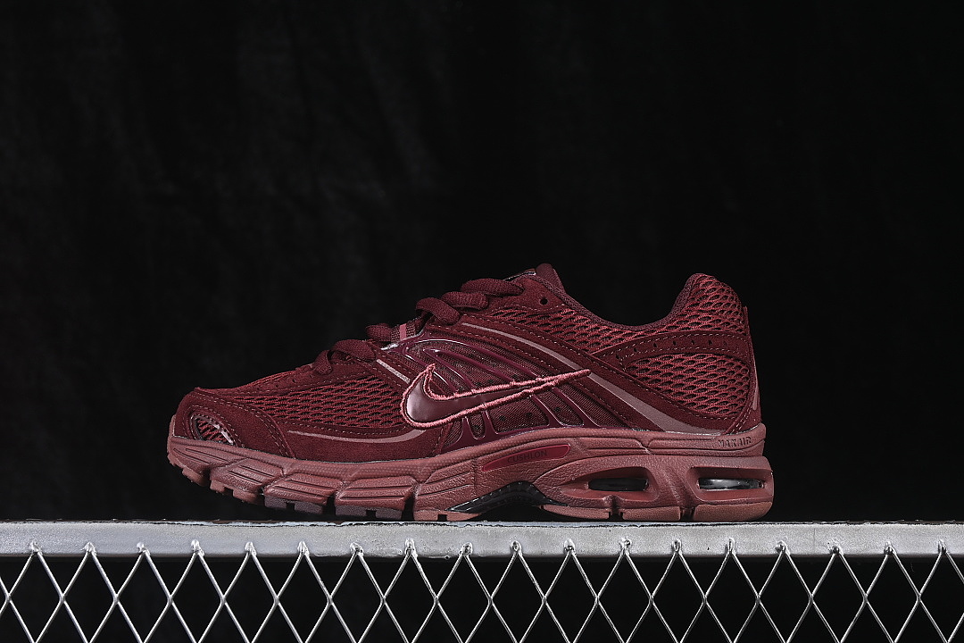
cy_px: 322
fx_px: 2008
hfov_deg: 27.0
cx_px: 482
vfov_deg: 18.2
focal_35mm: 75
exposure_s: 1/60
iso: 160
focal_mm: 50
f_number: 6.3
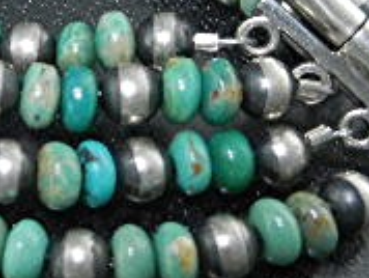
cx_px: -4
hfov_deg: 15.8
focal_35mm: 122
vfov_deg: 12.0
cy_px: -8
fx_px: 1302
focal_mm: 6.2
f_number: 7.2
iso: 800
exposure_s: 1/30
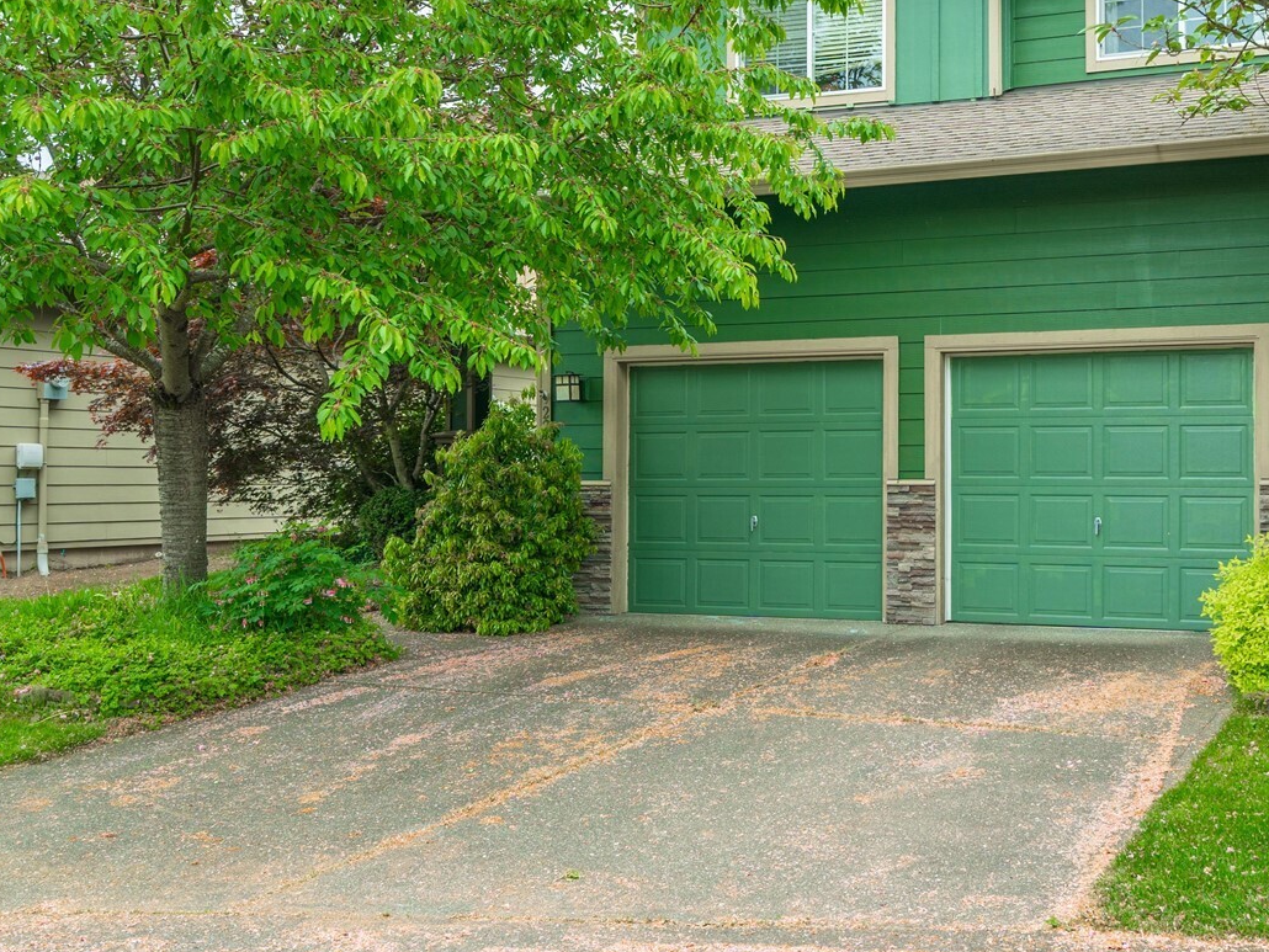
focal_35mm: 38
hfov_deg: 46.9
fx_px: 1393
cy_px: 300
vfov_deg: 37.2
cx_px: 974
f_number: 7.1
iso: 200
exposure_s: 1/30
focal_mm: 24
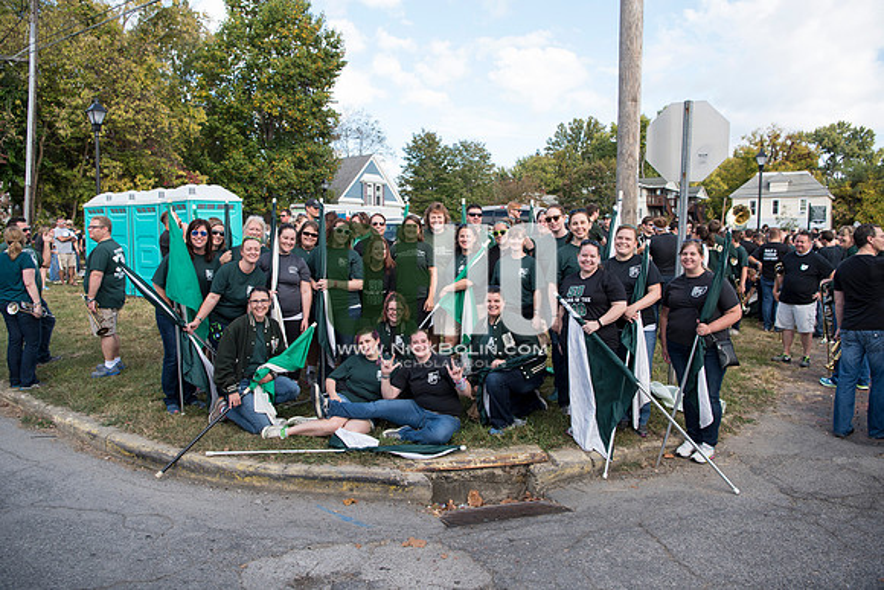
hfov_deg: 73.7
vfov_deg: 53.2
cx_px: 442
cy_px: 295
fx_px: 589
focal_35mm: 24
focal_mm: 24
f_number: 4.5
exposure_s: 1/500
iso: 250
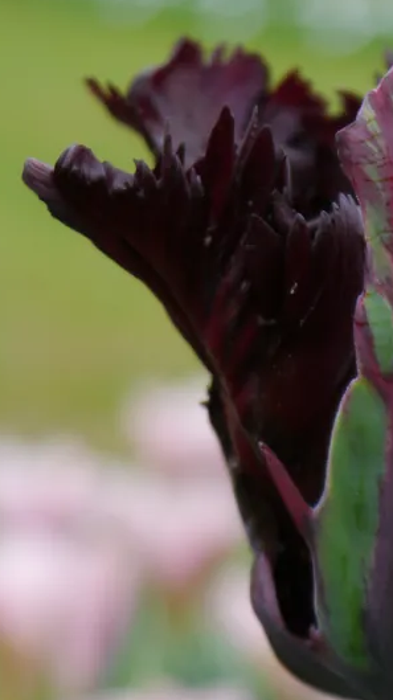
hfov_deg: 7.0
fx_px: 3210
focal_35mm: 173
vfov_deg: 12.4
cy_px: 437
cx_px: 414
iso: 160
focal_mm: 42
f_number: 5.6
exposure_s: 1/100
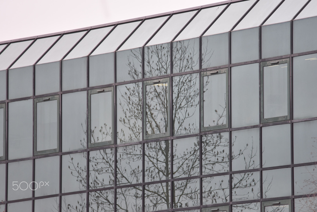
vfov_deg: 2.3
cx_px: 158
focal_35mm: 600
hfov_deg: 3.4
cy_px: 106
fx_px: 5285
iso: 2200
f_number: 7.1
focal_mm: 600
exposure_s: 1/640
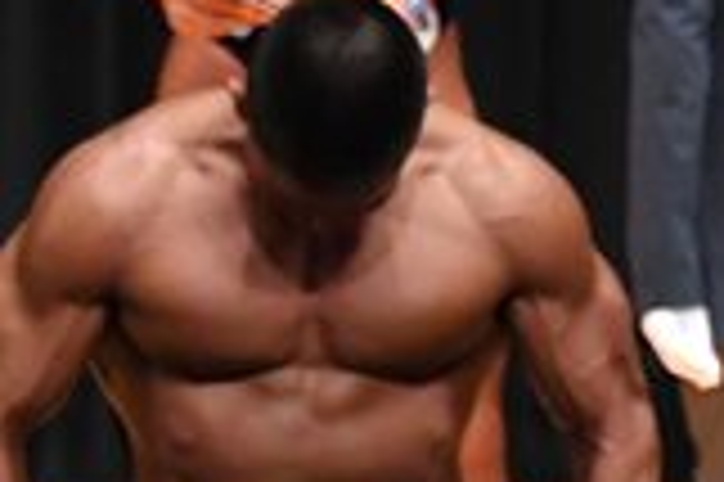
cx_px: -277
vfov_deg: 1.4
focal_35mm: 972
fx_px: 19528
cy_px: 550
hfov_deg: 2.1
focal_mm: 135
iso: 5000
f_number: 5.6
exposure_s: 1/400
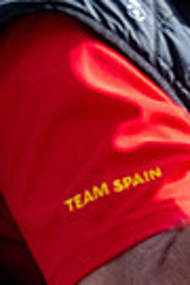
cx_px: 557
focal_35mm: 1938
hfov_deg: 0.7
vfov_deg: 1.1
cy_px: -112
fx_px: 15341
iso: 500
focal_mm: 300
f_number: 4
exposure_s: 1/6400
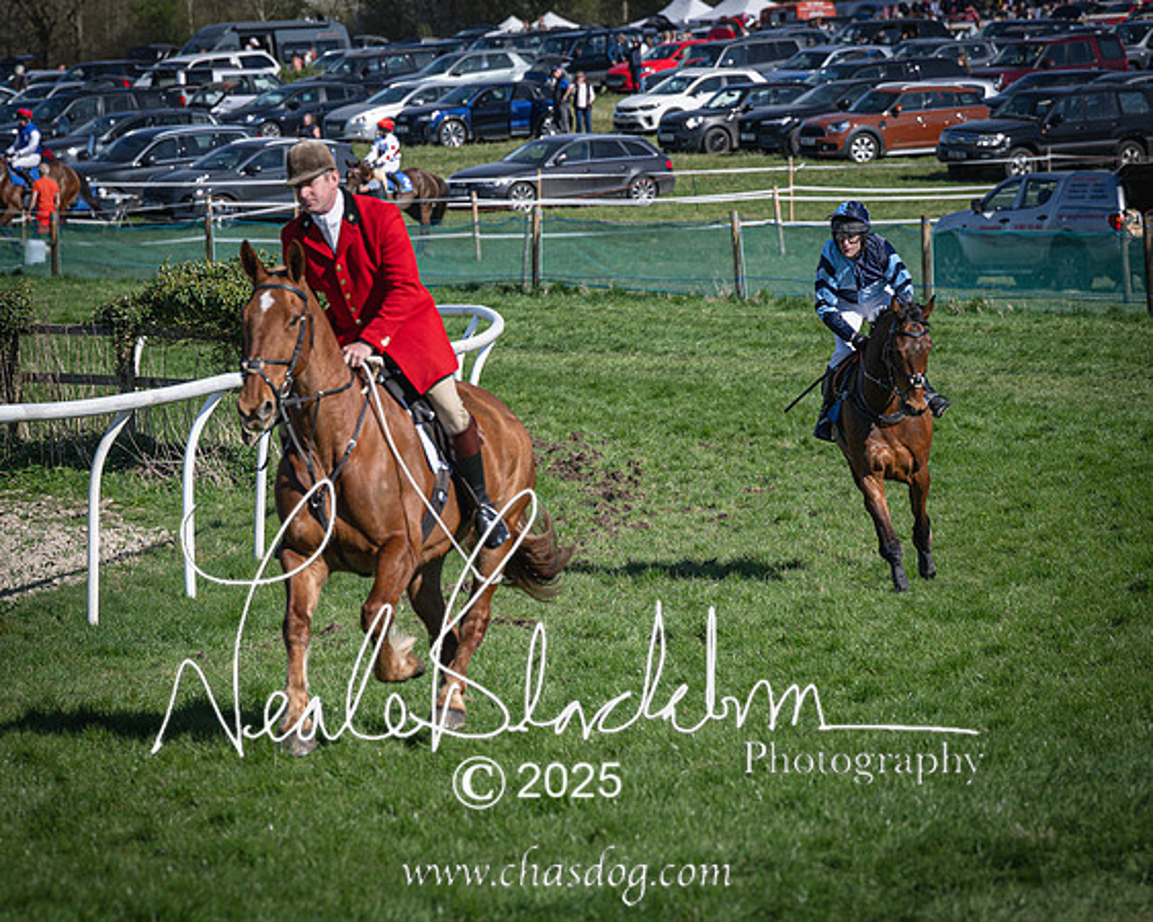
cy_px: 492
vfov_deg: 7.0
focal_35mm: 221
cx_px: 454
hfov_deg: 8.7
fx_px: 7537
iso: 200
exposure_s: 1/3200
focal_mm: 110
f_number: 4
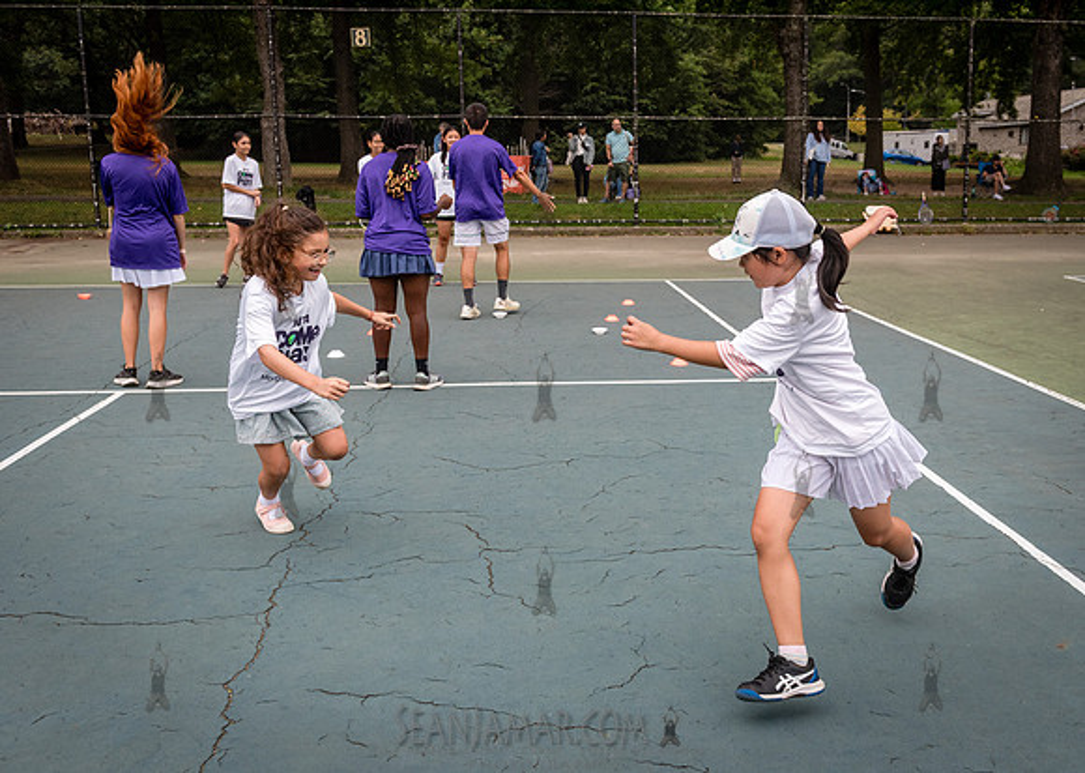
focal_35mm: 34
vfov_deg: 40.4
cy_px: 366
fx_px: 1051
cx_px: 610
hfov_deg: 54.5
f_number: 5
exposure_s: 1/1600
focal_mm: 31
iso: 1000
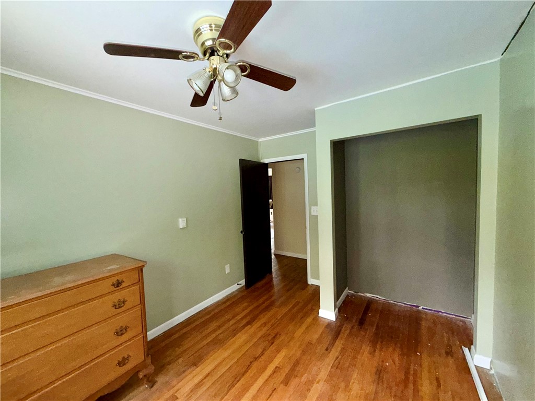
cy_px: 200
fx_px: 216
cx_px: 268
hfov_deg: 102.1
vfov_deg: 85.7
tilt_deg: -2.8
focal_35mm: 14
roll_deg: +3.0
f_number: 2.2
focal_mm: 2.22
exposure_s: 1/60
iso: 200
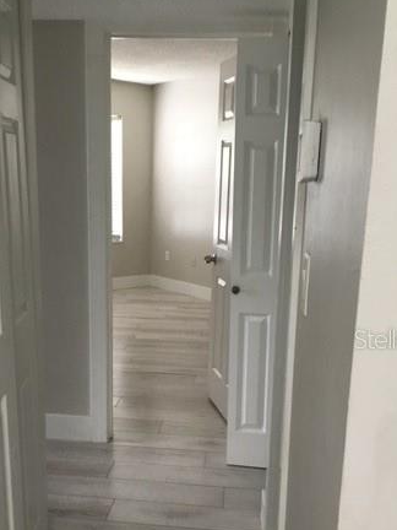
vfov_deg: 43.4
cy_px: 339
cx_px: 175
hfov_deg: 33.6
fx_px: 658
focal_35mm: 43
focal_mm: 4.15
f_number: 2.2
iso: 80
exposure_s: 1/30
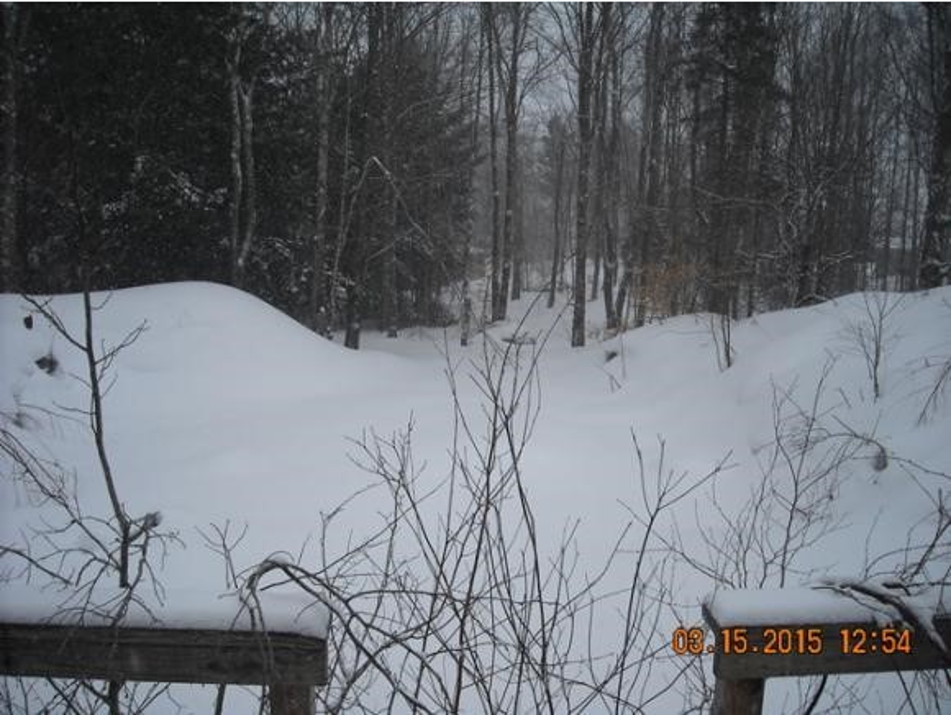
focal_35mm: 35
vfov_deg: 40.8
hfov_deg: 52.6
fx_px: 962
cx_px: 476
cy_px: 358
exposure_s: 1/384
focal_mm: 5.7
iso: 64
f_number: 5.6
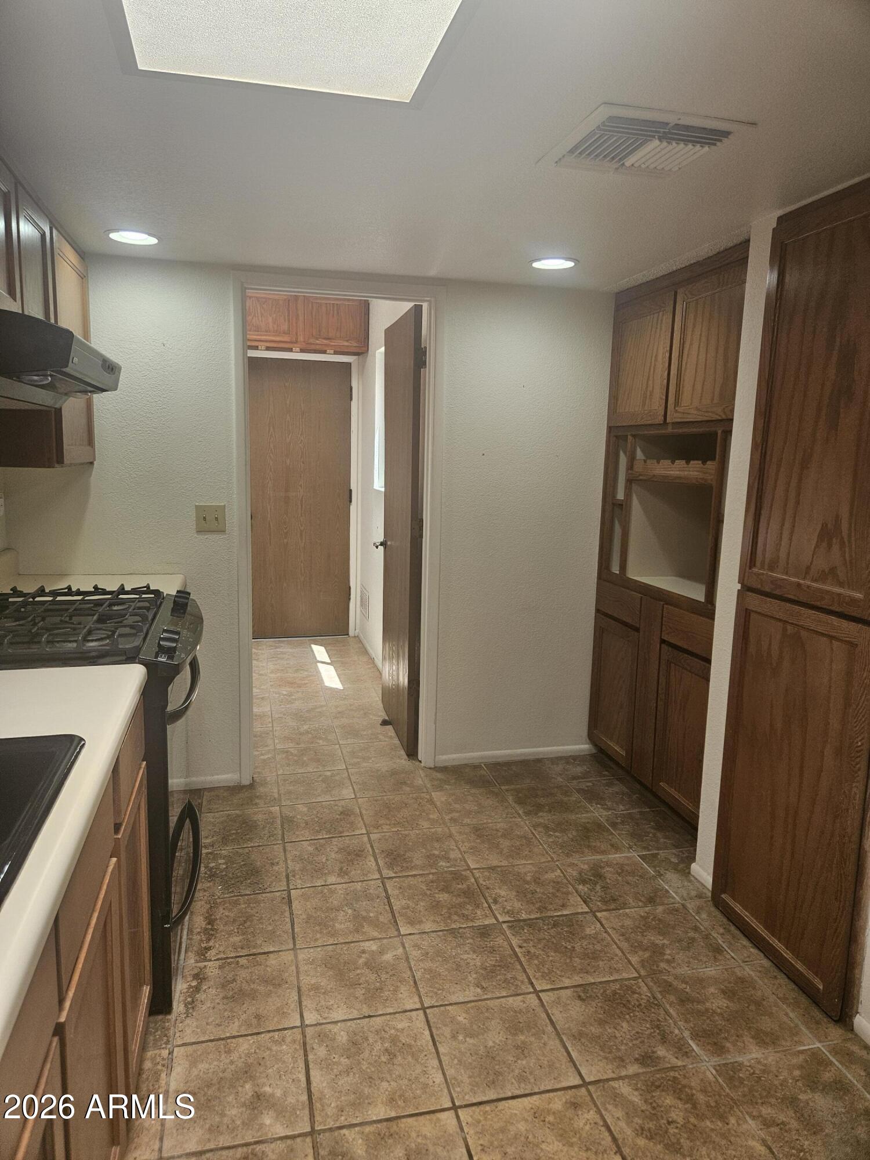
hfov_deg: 58.9
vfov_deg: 73.9
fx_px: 771
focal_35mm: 23
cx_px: 435
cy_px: 580
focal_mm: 5.4
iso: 100
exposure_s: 1/120
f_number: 1.8
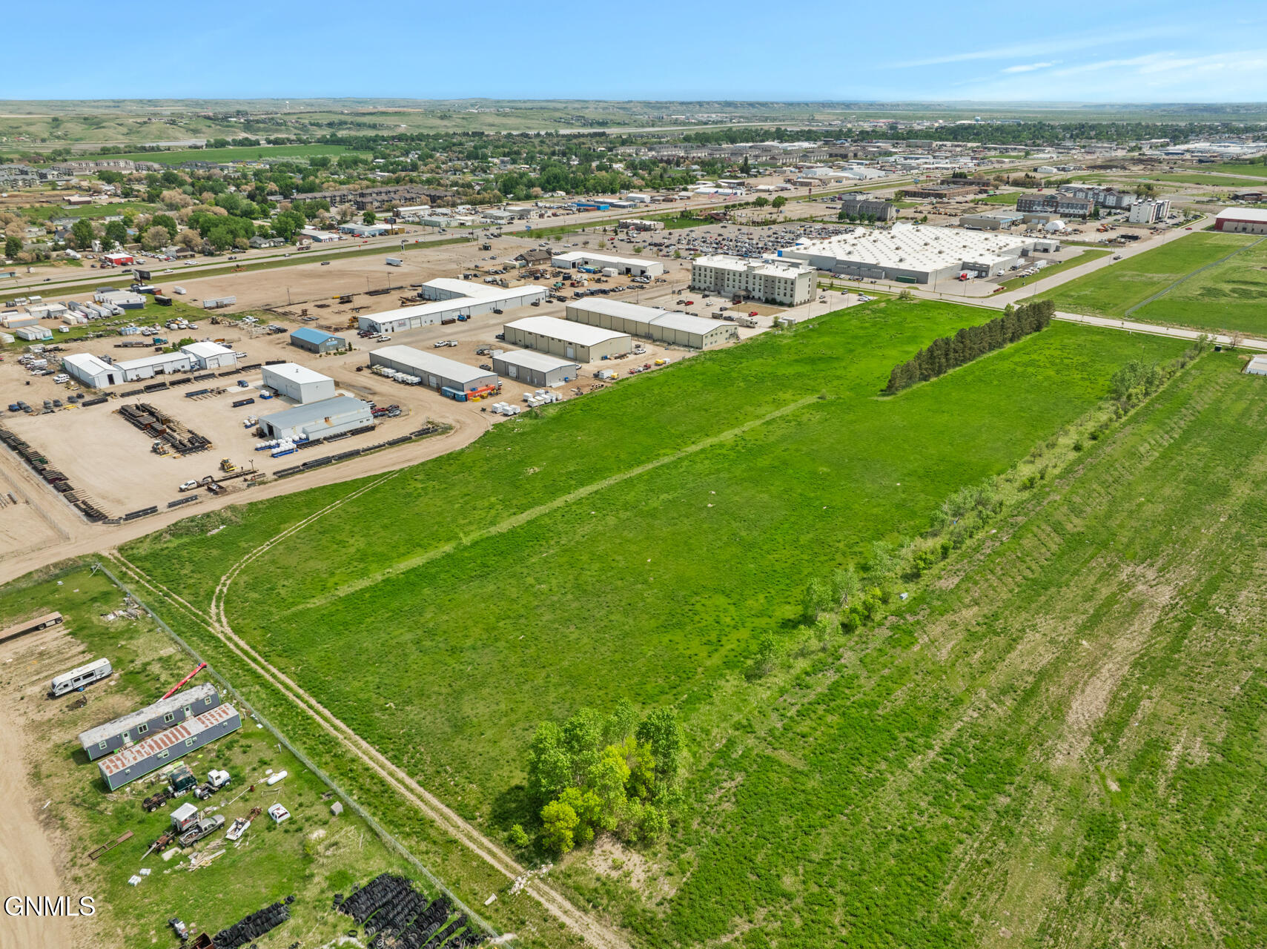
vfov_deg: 56.8
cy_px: 474
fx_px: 878
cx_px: 634
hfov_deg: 71.6
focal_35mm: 24
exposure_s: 1/400
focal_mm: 12.29
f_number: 6.3
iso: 200
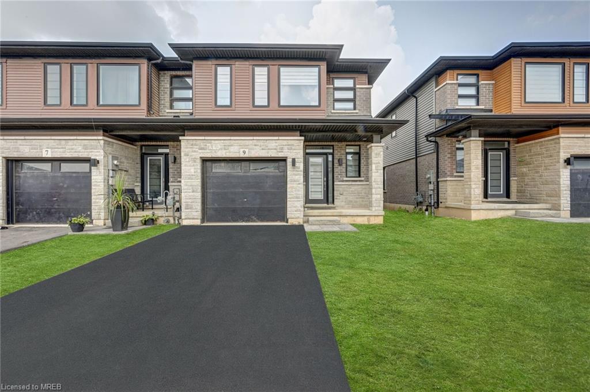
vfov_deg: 81.1
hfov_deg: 104.3
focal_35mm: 14
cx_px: 295
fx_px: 229
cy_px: 196
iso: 160
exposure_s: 1/8
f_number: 22
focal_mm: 14
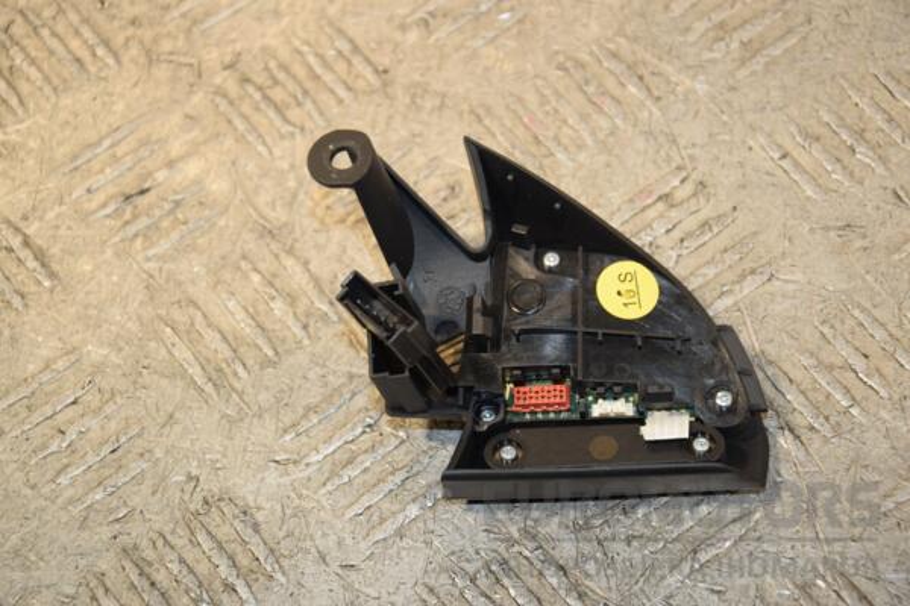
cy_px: 303
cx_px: 455
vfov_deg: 12.2
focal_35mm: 112
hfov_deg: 18.2
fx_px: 2844
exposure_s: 1/200
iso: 800
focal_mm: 75
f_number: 6.3
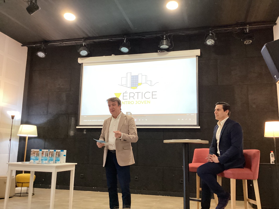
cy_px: 104
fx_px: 250
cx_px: 140
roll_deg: -1.7
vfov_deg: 45.4
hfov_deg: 58.4
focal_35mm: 31
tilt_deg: +8.9
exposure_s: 1/50
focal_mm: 3.3
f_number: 2.4
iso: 200
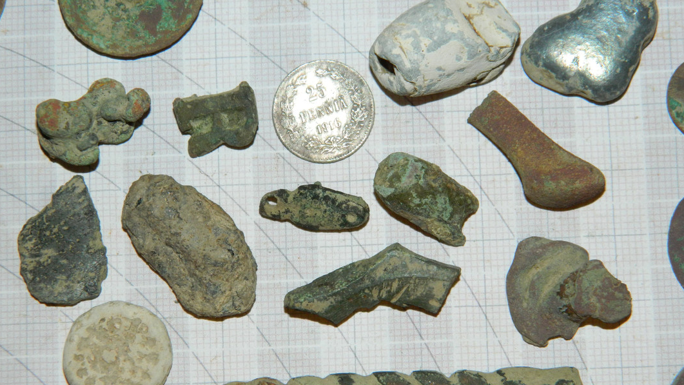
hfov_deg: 23.2
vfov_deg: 13.1
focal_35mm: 92
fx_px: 1669
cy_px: 238
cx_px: 341
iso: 200
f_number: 4.2
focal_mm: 15.1
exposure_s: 1/50
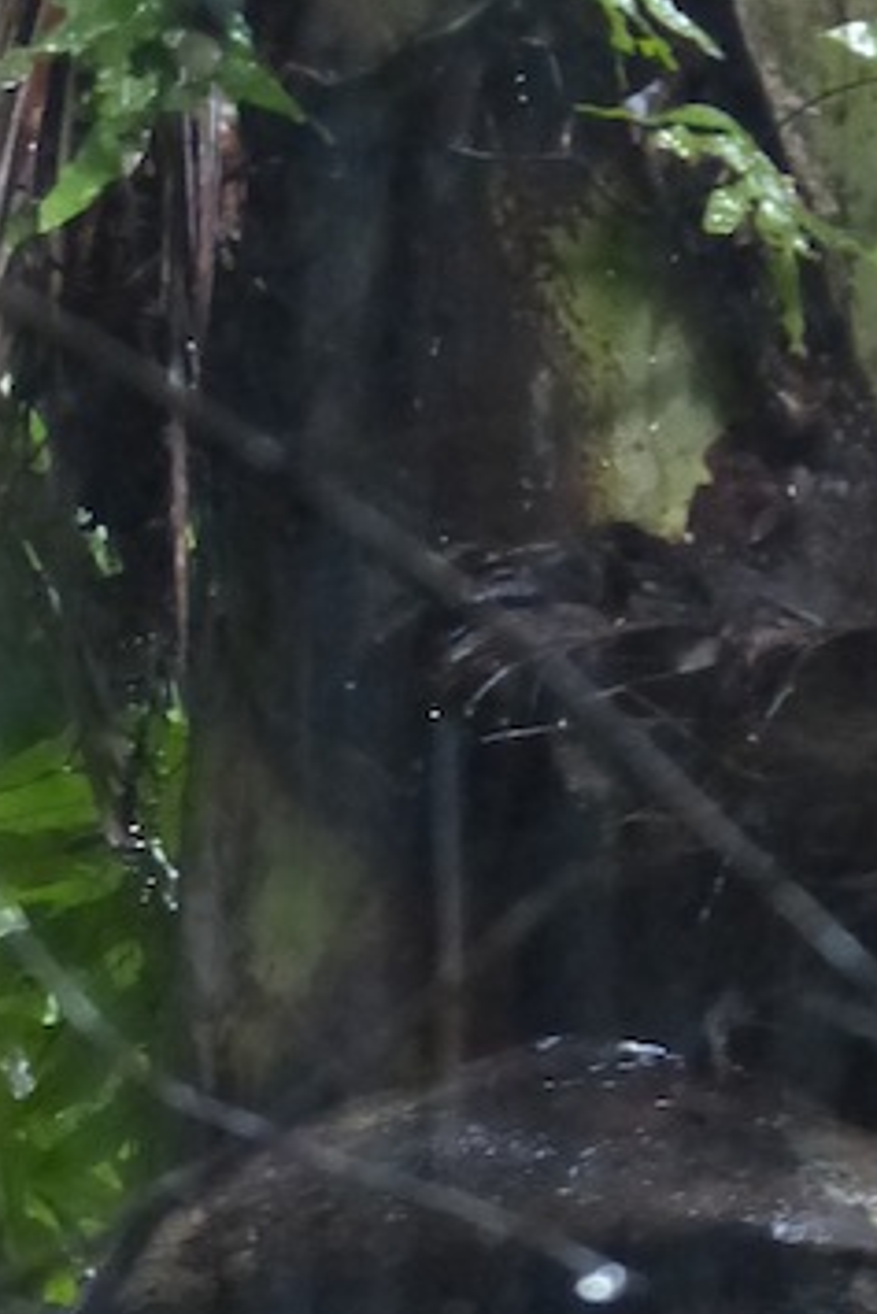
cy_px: -411
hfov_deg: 1.9
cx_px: 1369
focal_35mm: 710
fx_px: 25917
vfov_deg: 2.9
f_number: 2.8
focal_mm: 38.5
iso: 800
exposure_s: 1/40
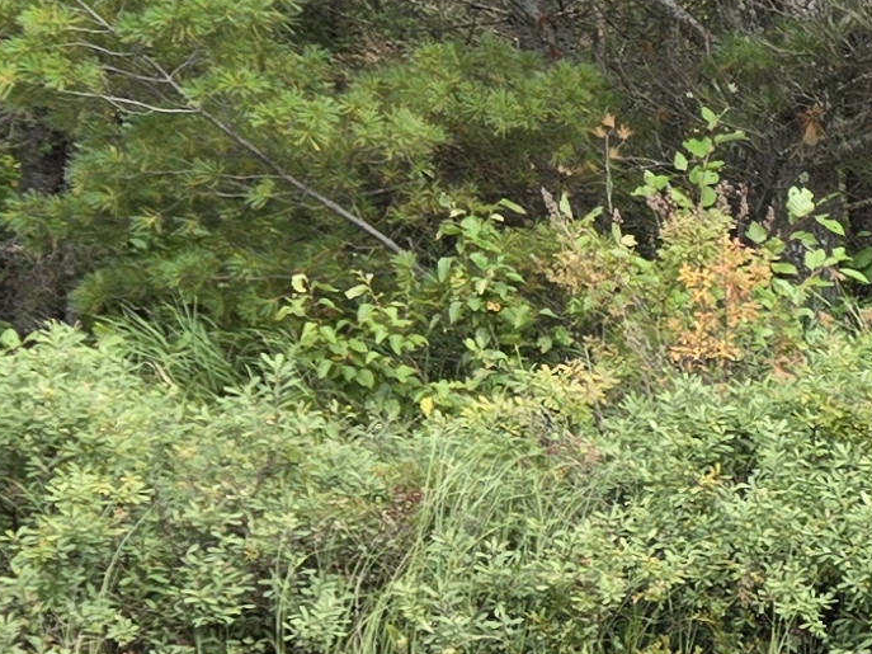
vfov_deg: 11.0
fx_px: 3375
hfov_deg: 13.1
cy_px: 550
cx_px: 1637
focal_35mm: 134
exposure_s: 1/310
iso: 25
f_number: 1.8
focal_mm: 5.4
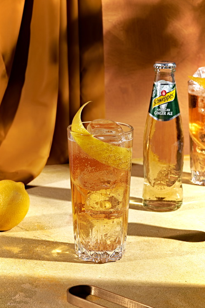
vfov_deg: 22.1
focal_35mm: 92
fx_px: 786
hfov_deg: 14.9
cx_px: 102
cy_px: 155
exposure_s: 1/125
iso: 400
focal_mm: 90
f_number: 16
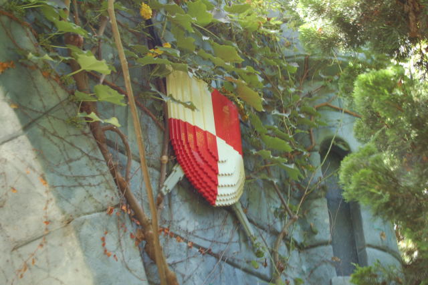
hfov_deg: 24.6
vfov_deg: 16.5
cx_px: 214
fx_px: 980
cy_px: 142
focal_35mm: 82
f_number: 5.6
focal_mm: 55
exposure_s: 1/40
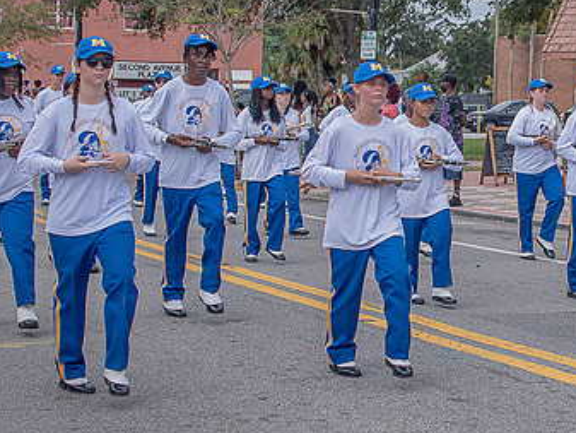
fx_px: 1432
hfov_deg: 22.4
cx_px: 467
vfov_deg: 17.2
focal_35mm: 86
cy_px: 189
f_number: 4
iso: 100
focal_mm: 35
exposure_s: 1/500
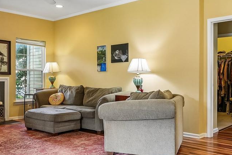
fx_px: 257
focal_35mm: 40
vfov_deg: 33.6
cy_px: 83
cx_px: 117
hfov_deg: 48.7
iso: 800
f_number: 7.1
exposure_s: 1/25
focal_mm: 17.8
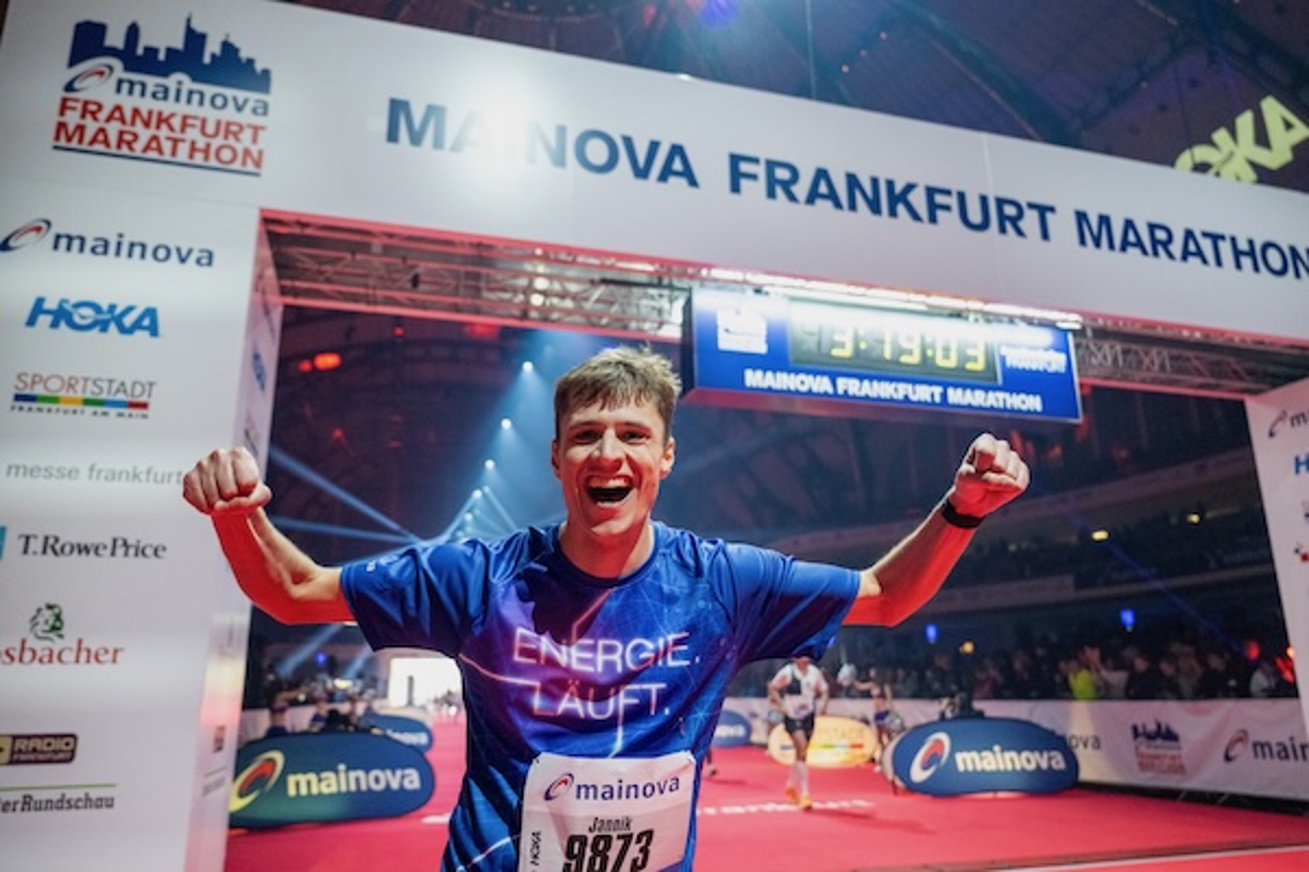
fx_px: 945
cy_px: 436
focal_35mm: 26
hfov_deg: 69.4
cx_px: 654
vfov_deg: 49.6
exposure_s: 1/1000
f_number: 2.8
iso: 5000
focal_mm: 26
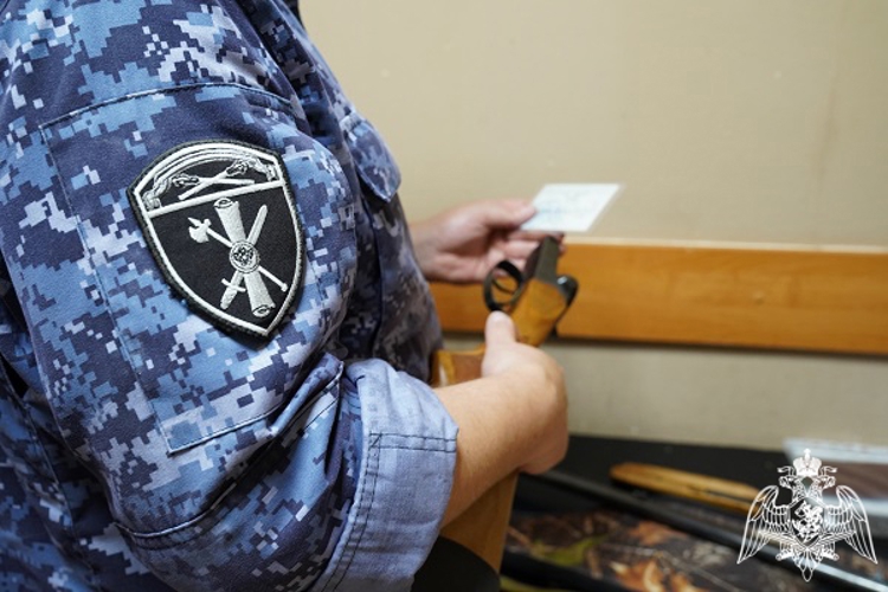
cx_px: 444
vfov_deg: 37.9
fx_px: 863
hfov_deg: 54.4
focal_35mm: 35
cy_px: 296
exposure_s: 1/40
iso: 3200
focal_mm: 35
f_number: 5.6
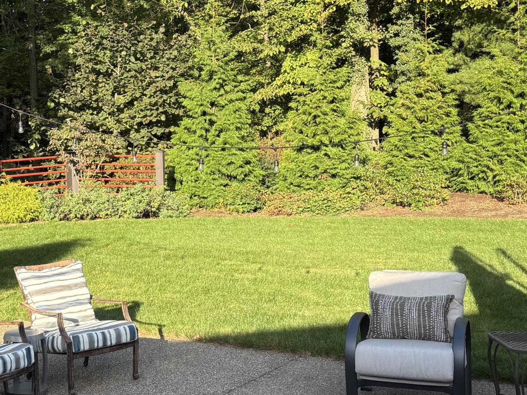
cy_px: 138
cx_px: 117
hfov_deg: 28.8
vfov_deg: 22.2
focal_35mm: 66
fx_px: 1005
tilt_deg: -1.5
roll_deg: +1.2
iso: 50
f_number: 1.6
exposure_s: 1/799
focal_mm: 5.96
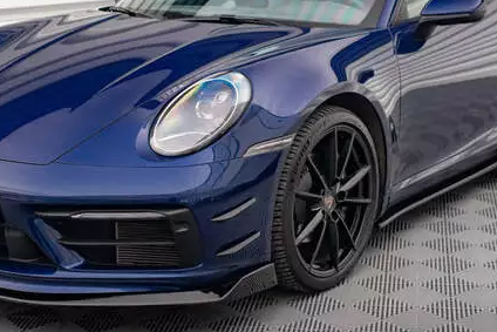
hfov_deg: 24.5
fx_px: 1146
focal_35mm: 83
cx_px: 247
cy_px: 96
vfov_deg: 16.4
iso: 1000
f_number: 2.2
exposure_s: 1/125
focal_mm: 35
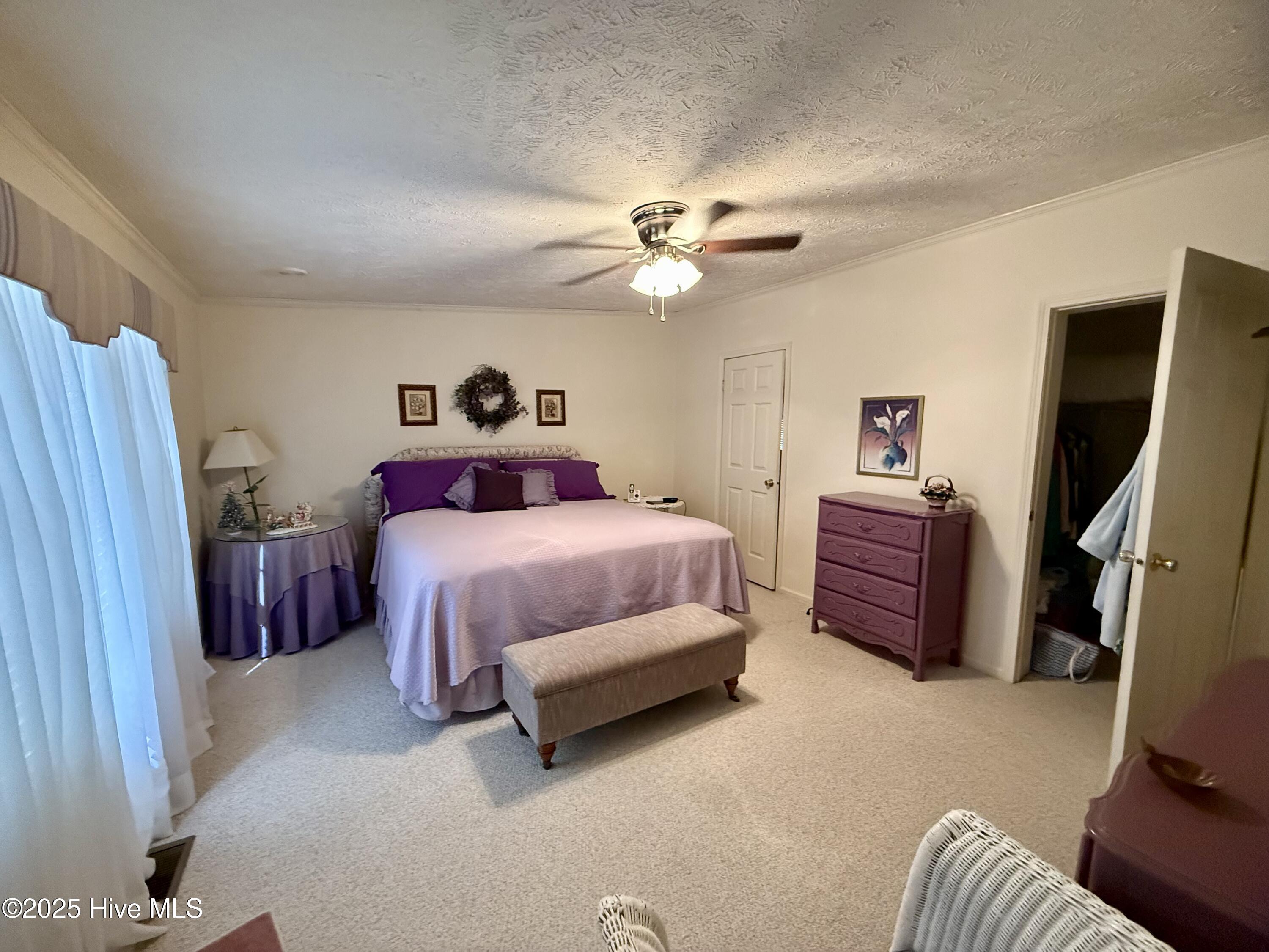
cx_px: 634
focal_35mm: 14
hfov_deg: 102.1
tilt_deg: -5.3
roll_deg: -1.1
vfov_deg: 85.7
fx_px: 513
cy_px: 476
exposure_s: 1/60
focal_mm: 2.22
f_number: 2.2
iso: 800
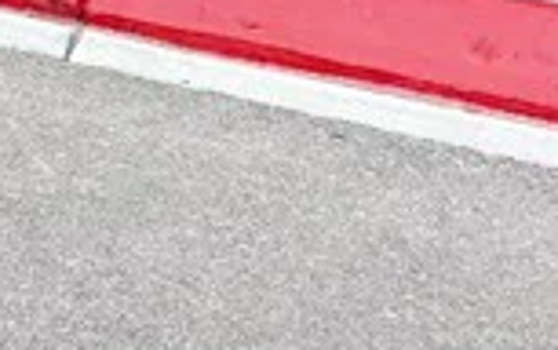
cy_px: -824
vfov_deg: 6.7
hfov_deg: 11.2
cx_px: -532
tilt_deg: -0.8
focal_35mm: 170
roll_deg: -0.7
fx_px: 2588
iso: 100
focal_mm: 6.76
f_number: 1.78
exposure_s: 1/2907
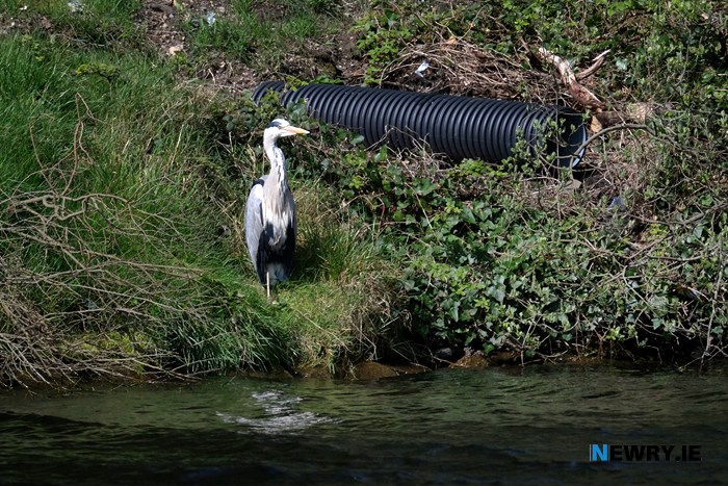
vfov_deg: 2.4
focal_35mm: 579
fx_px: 11710
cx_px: 364
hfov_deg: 3.6
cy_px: 243
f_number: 5.6
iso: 1250
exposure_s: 1/4400
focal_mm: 386
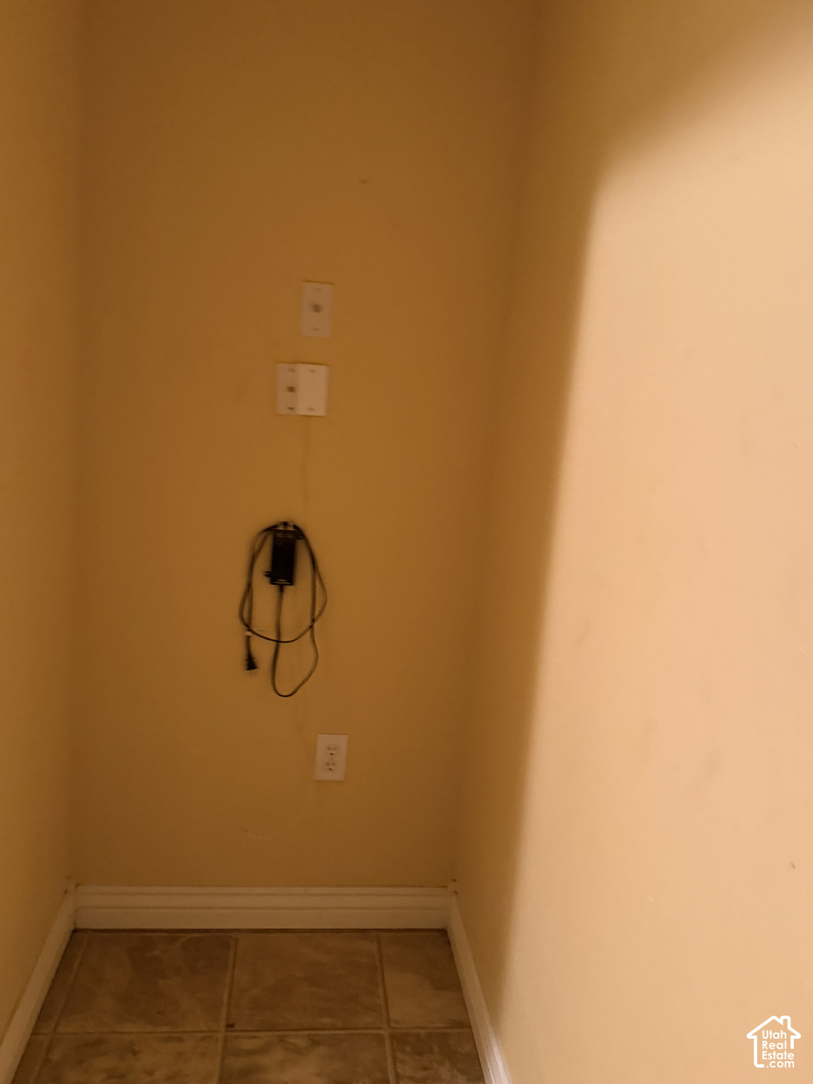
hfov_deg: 56.8
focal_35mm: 24
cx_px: 406
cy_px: 542
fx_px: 752
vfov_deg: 71.6
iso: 800
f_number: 1.78
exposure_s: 1/30
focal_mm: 6.76
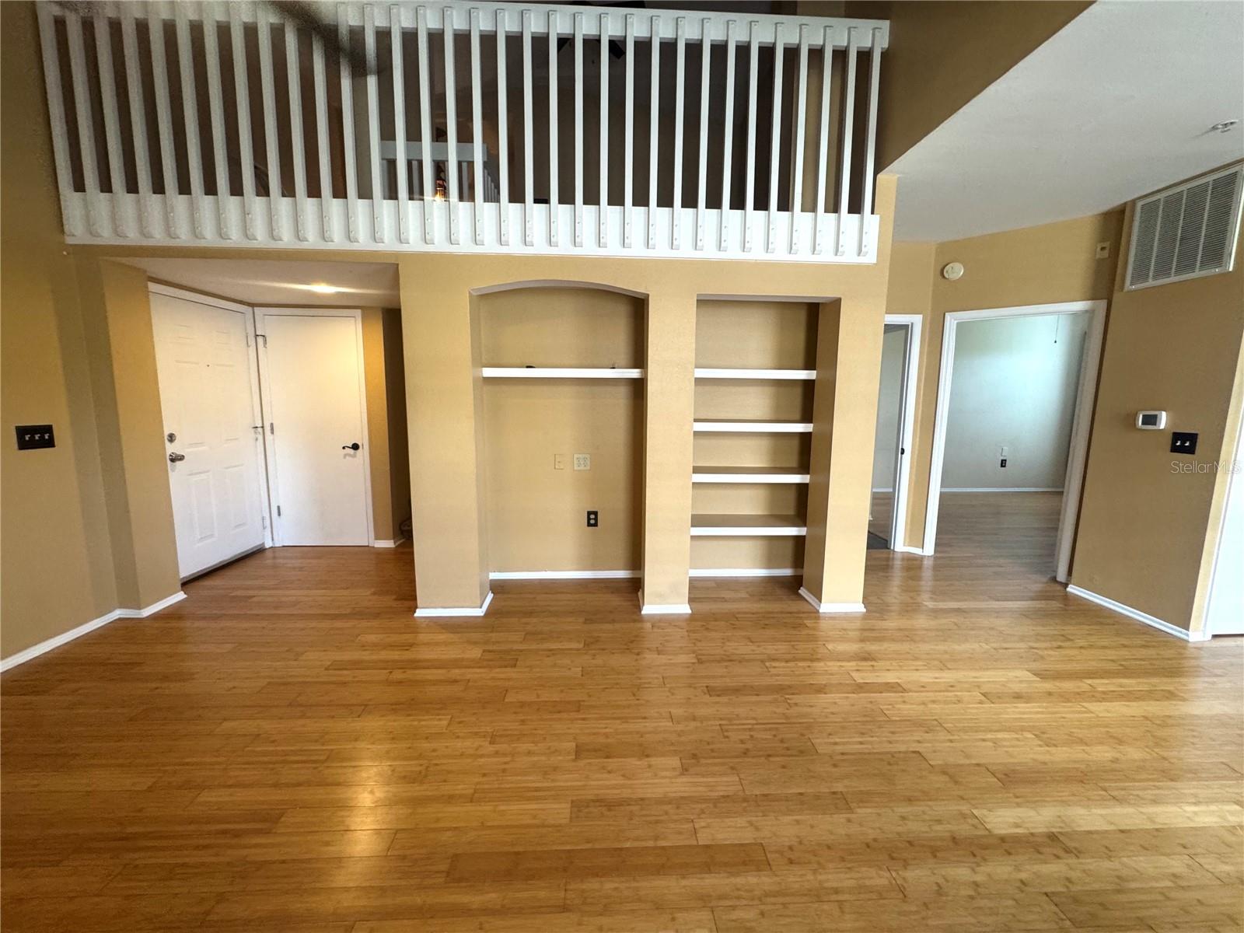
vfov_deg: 85.7
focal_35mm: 14
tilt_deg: -8.0
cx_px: 622
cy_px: 466
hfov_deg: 102.1
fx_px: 503
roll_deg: +0.1
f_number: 2.2
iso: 250
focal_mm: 2.22
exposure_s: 1/60
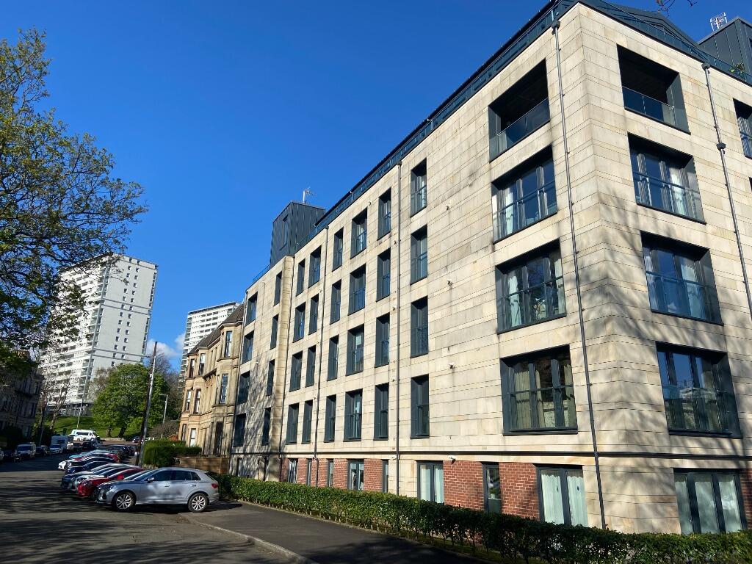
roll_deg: -0.6
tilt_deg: +17.5
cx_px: 376
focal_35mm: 26
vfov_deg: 53.1
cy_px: 282
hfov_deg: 67.3
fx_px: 565
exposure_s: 1/3497
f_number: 1.8
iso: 32
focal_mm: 4.25
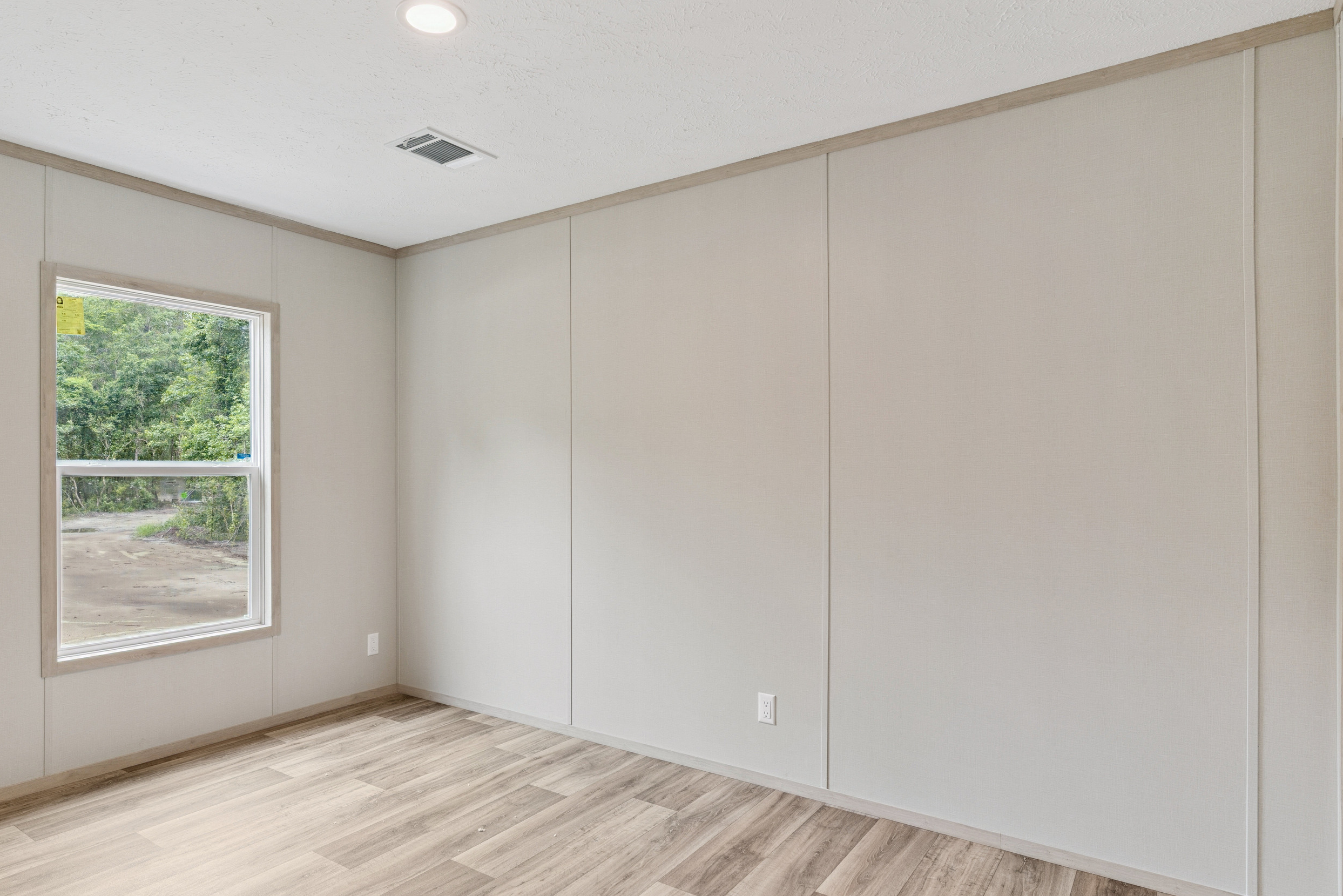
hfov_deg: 80.9
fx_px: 784
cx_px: 603
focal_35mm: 21
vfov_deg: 59.5
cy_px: 475
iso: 250
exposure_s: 1/20
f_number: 8
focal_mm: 17
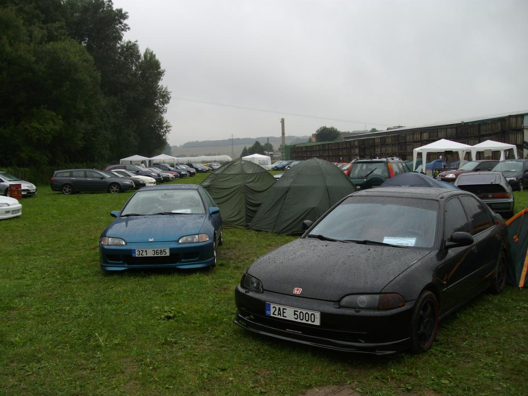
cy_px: 198
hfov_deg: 51.4
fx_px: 549
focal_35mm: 36
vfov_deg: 39.7
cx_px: 264
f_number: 2.7
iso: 80
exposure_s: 1/200
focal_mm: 6
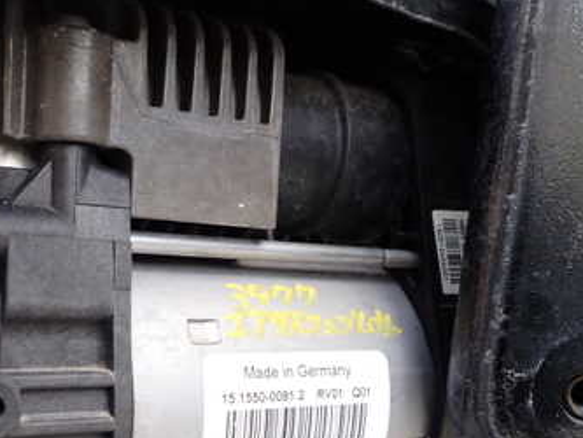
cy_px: 321
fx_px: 758
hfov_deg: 41.6
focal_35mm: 45
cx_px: 201
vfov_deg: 31.7
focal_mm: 4.5
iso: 100
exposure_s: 1/125
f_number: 2.8
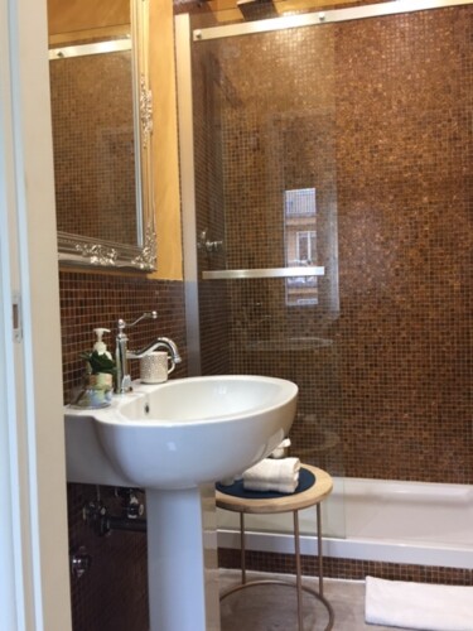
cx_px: 236
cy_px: 316
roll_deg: +0.9
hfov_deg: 48.2
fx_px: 528
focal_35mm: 29
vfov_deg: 61.7
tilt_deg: -0.5
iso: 125
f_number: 2.2
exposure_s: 1/33
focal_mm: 4.15
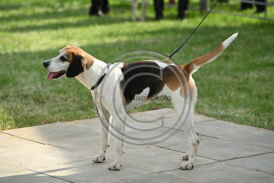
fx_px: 1256
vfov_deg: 8.3
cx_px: 137
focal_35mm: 165
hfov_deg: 12.4
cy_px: 92
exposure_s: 1/1000
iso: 280
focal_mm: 165
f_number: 4.5
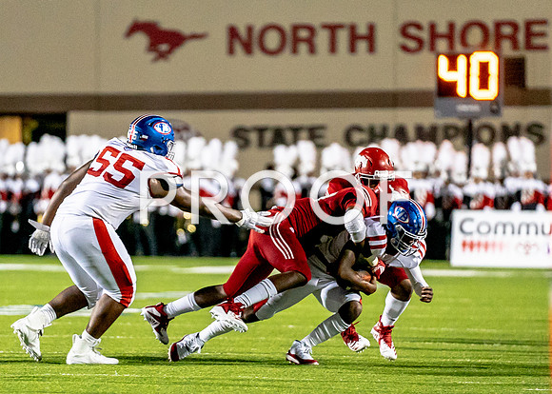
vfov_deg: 3.9
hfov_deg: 5.5
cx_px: 210
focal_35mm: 366
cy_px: 206
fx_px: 5736
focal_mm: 198
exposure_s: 1/1000
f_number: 2.8
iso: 6400
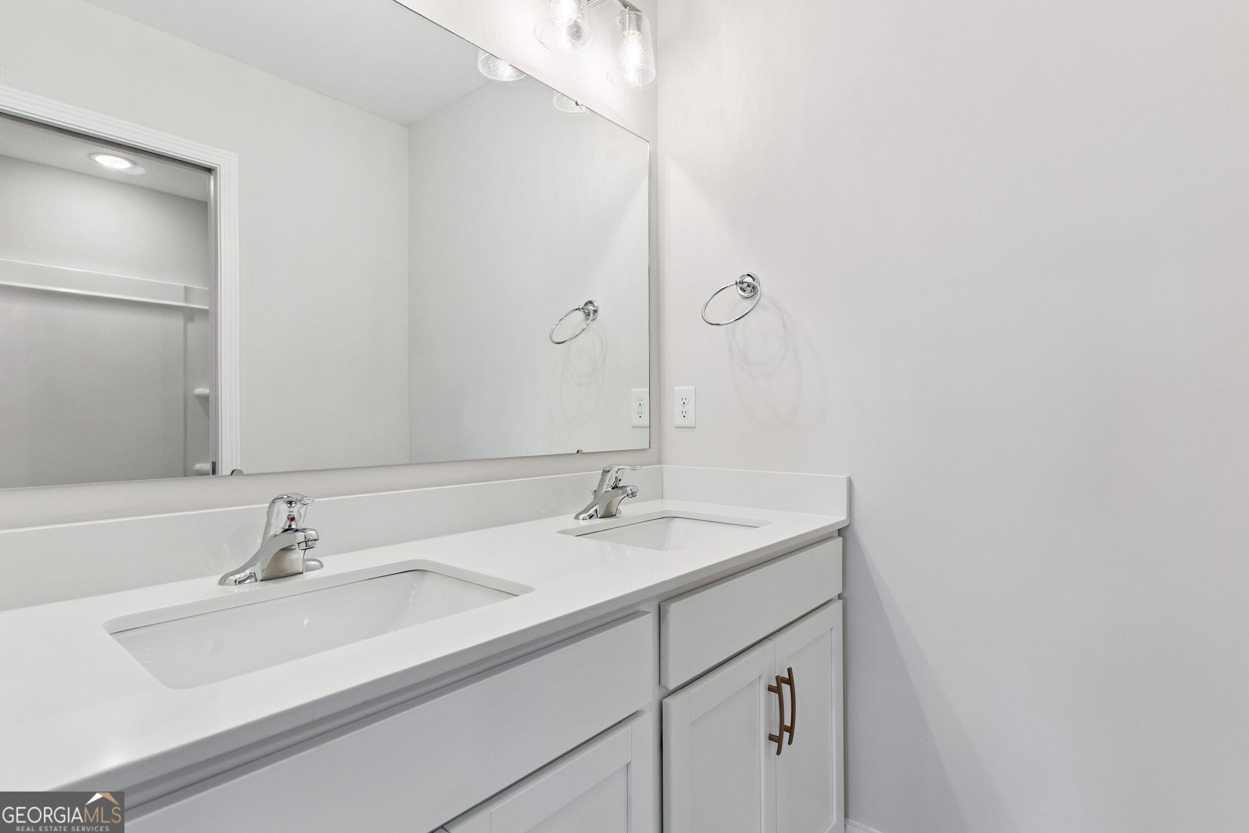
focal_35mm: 17
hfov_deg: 93.3
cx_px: 624
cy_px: 416
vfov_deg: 70.5
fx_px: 590
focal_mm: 17
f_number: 8
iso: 250
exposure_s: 1/13
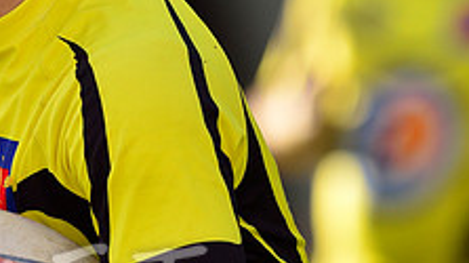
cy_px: 132
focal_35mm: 1147
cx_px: -36
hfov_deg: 1.9
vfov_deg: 1.1
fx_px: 14252
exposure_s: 1/1250
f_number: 5
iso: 400
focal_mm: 420
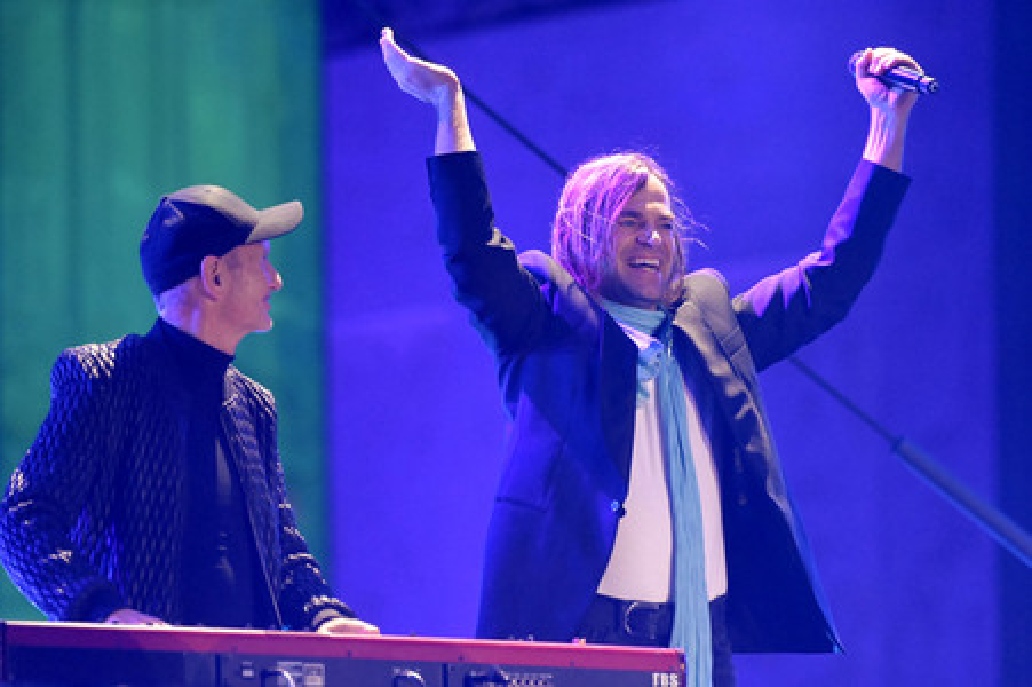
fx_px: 11744
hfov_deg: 5.0
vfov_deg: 3.3
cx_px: 516
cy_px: 344
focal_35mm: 410
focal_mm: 410
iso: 12800
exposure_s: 1/640
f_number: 5.6
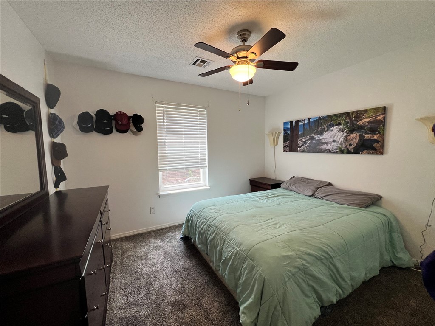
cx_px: 218
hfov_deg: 106.2
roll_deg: +0.7
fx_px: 163
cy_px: 163
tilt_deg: -5.9
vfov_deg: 89.9
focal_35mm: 13
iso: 80
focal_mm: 1.57
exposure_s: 1/120
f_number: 1.8
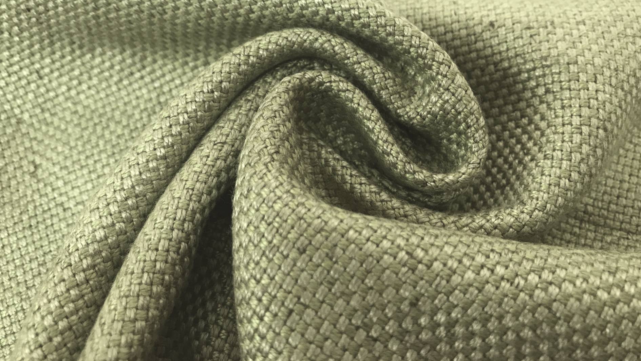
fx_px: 527
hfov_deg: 62.6
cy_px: 124
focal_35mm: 31
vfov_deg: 37.4
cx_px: 325
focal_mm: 3.99
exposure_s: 1/20
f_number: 1.8
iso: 40
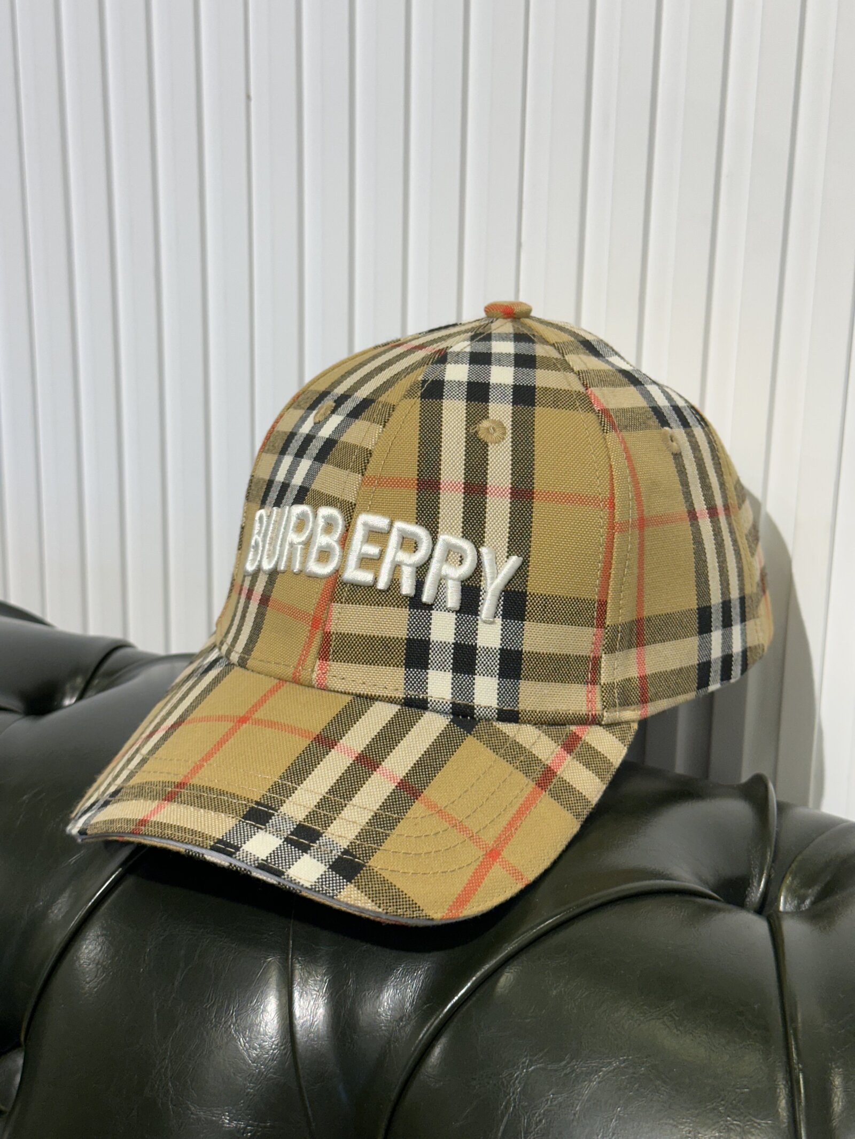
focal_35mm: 48
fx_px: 1581
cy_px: 570
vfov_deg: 39.7
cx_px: 428
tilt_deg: -14.0
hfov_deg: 30.3
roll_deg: -0.9
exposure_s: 1/100
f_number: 1.78
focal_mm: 6.86
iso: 50
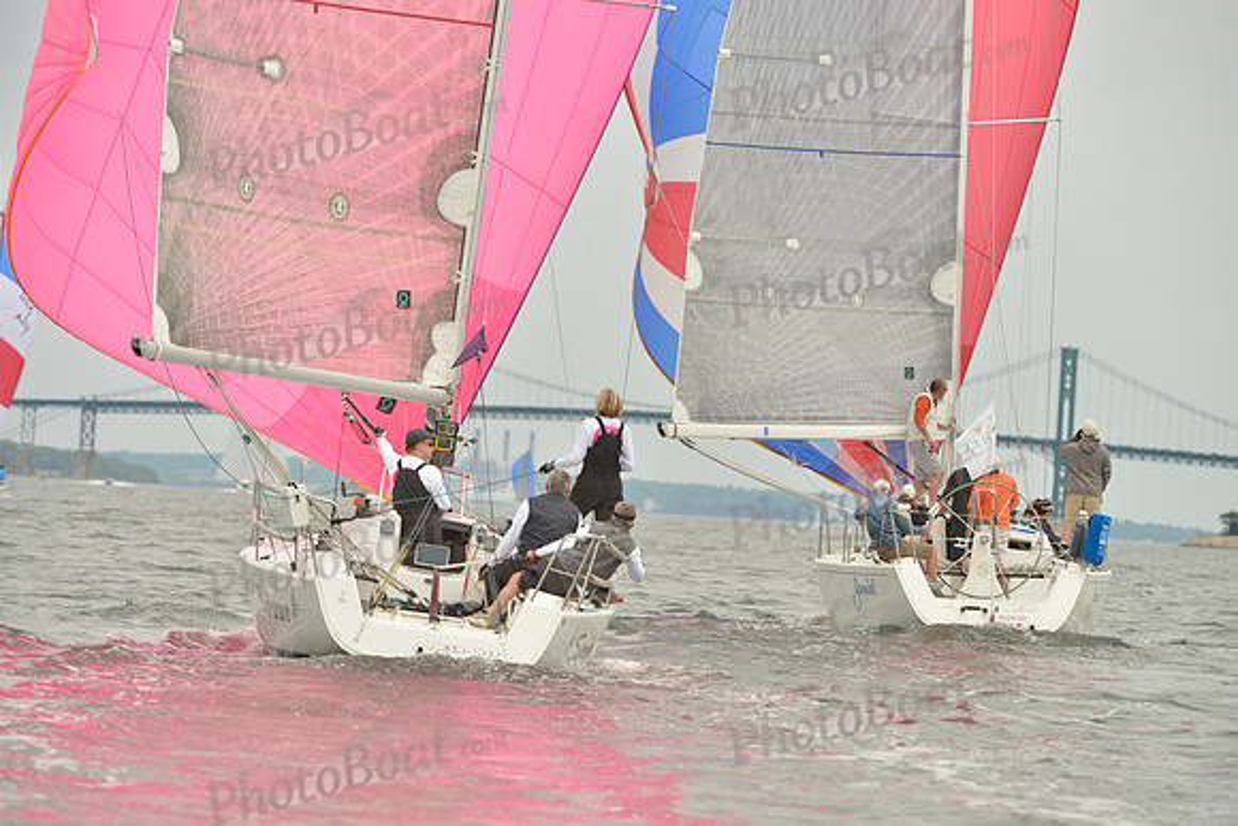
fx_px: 10663
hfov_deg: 6.6
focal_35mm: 310
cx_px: 619
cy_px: 413
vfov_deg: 4.4
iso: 400
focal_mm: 310
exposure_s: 1/800
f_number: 6.3
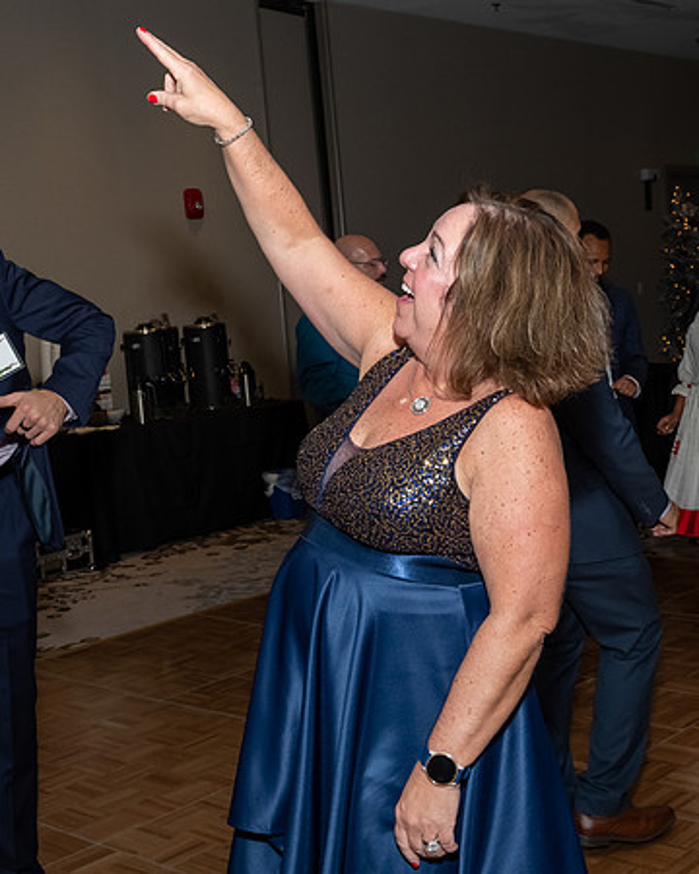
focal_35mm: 51
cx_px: 442
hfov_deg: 29.4
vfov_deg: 36.5
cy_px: 413
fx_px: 1325
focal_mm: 23
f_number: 7.1
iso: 500
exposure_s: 1/250
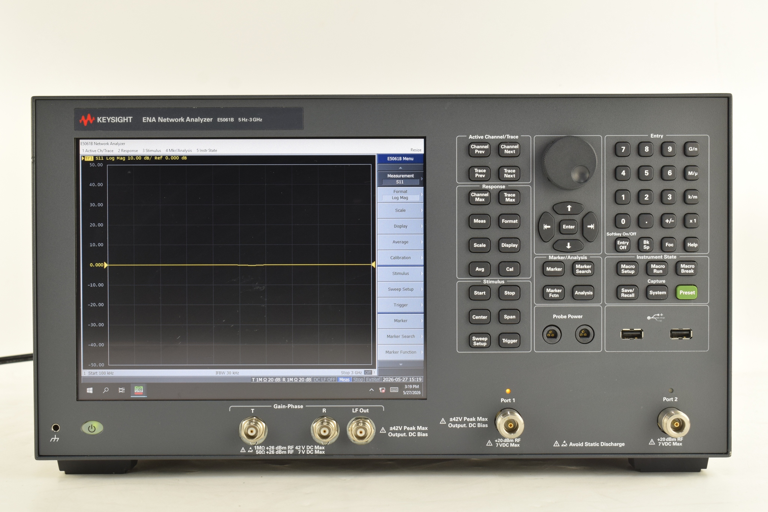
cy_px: 256
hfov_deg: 31.9
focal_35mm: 63
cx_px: 384
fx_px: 1344
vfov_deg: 21.6
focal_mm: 42
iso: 400
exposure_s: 1/30
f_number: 10
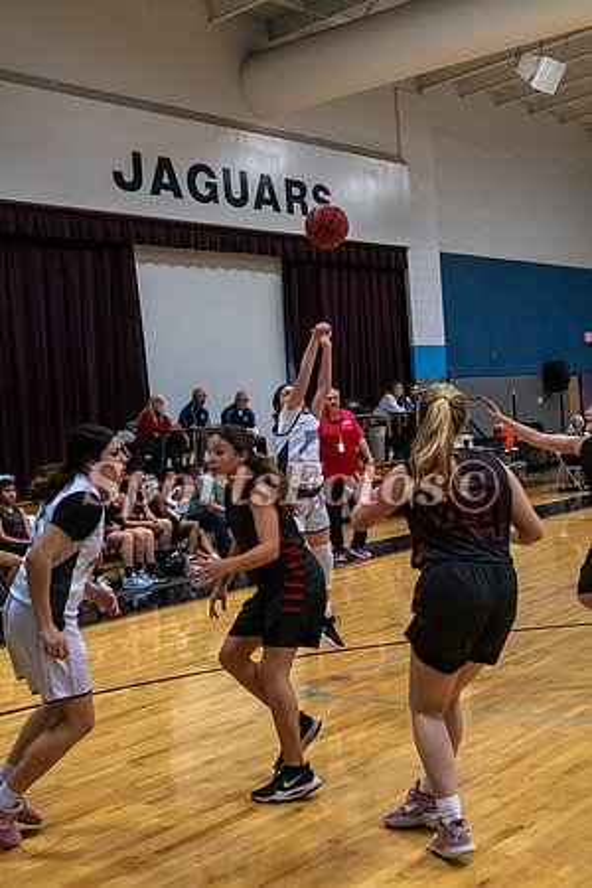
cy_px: 444
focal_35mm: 51
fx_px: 1258
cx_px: 296
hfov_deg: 26.5
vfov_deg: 38.9
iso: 4000
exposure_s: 1/500
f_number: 4
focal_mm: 34
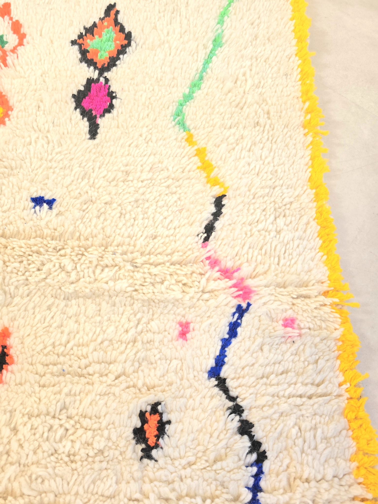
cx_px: 189
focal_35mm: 23
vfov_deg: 73.9
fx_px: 335
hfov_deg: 58.9
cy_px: 252
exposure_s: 1/101
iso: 100
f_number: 1.7
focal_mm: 6.3
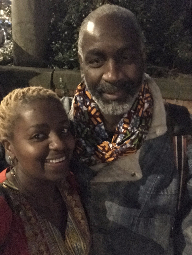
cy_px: 128
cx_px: 96
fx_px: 236
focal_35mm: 32
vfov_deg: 56.8
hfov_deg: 44.2
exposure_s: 1/17
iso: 2000
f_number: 2.2
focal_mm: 2.87
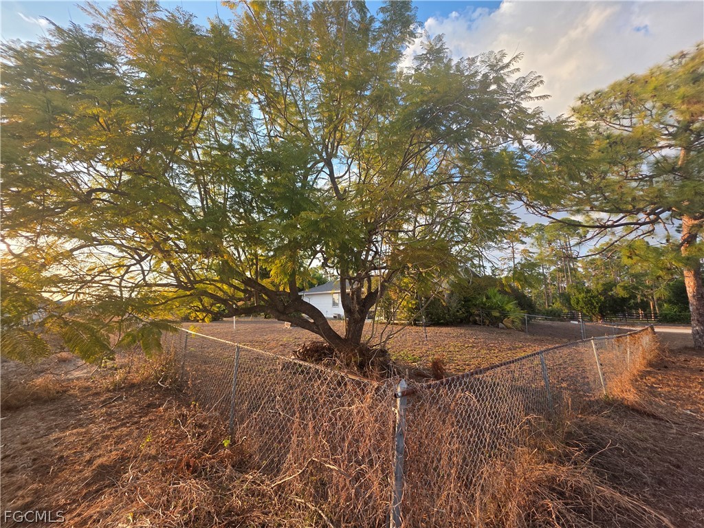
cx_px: 352
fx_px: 264
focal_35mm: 13
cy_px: 264
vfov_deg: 89.9
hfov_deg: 106.2
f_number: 1.9
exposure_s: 1/369
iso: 40
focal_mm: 2.2
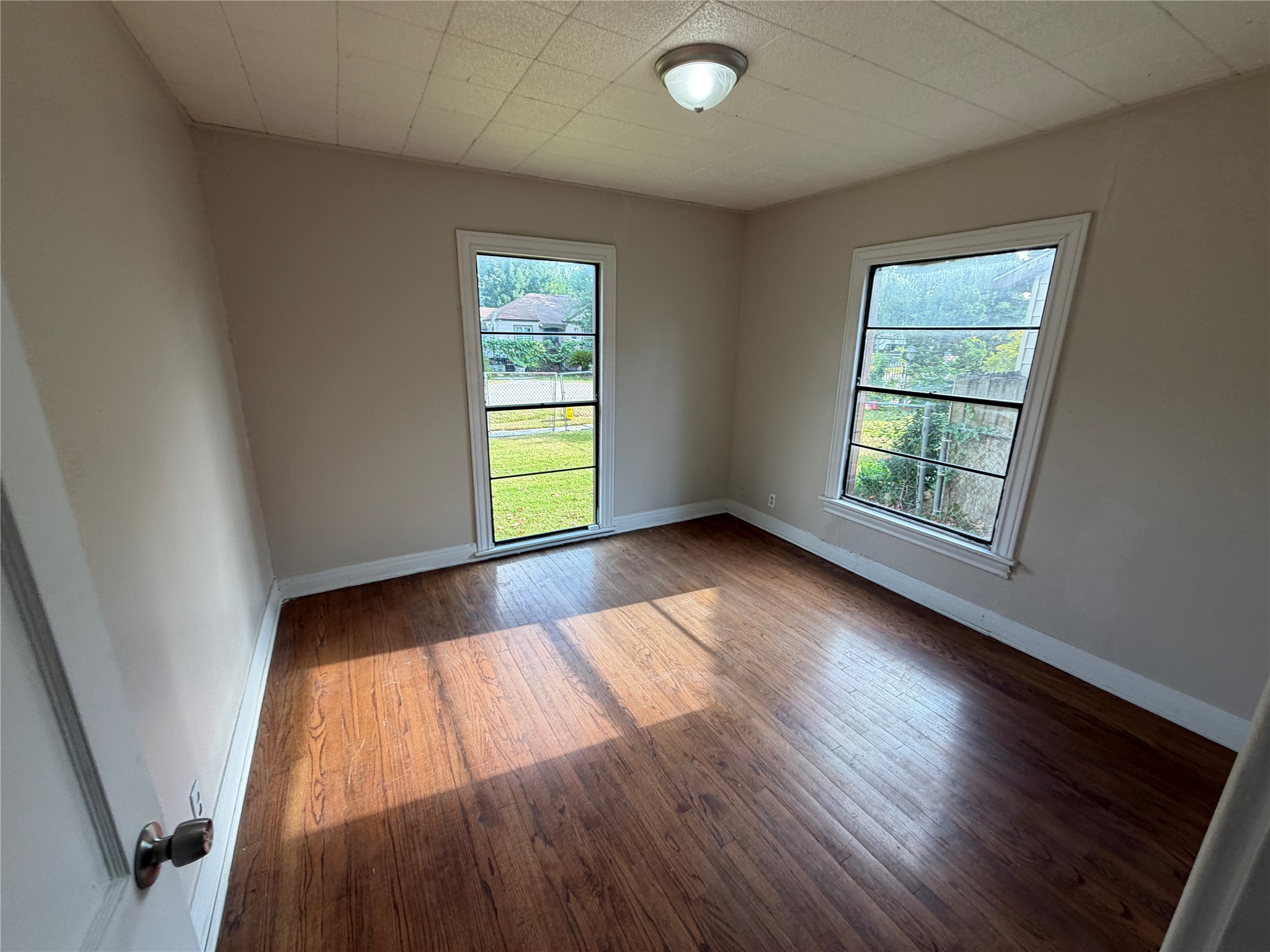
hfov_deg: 102.1
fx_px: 514
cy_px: 476
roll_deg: -1.1
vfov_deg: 85.7
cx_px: 635
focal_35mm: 14
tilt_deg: -7.4
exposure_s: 1/121
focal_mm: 2.22
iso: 50
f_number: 2.2
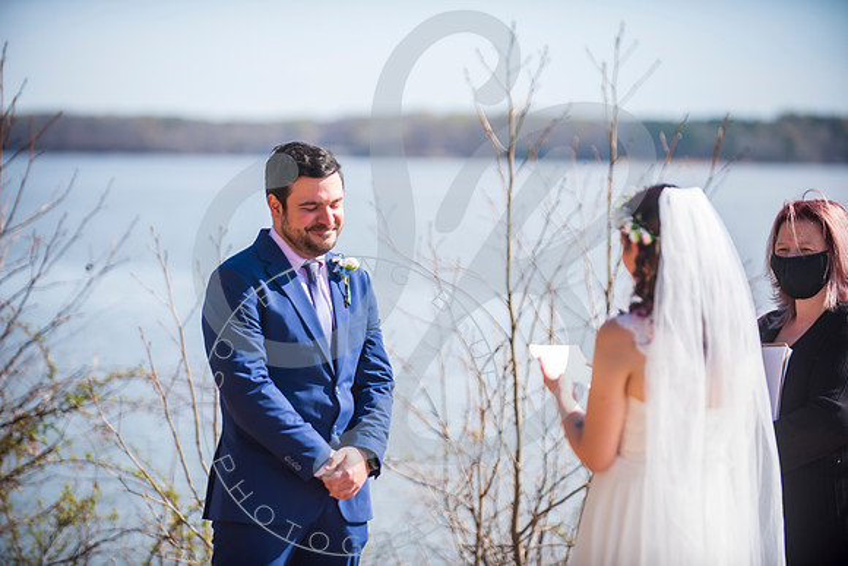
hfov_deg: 14.7
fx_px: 3298
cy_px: 283
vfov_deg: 9.8
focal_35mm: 140
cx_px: 424
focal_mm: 140
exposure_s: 1/800
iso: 100
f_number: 2.8
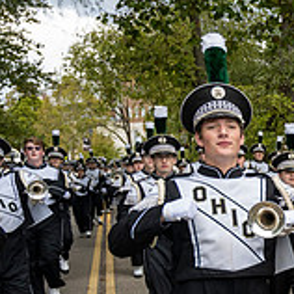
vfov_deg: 22.9
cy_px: 213
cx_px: 460
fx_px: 721
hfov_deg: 19.6
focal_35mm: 75
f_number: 4
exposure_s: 1/1000
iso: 500
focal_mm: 24
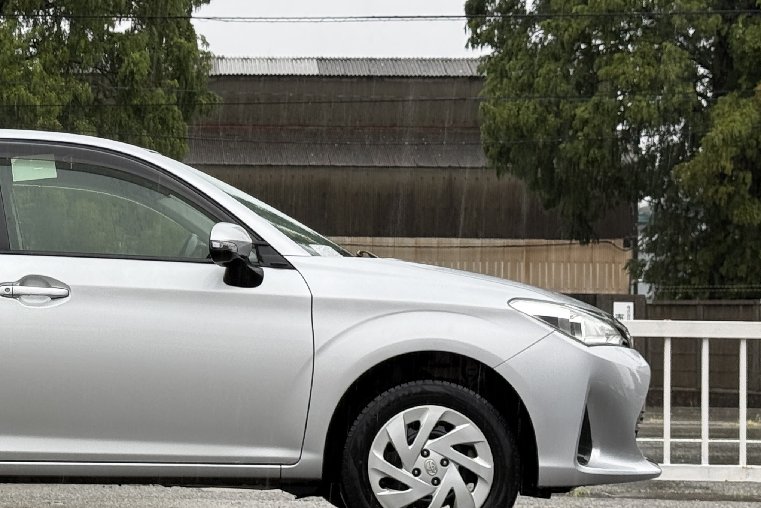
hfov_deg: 20.1
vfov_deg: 13.8
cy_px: 269
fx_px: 2092
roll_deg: -1.0
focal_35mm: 99
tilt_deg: +2.1
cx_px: 30
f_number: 1.78
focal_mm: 6.76
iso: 50
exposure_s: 1/121
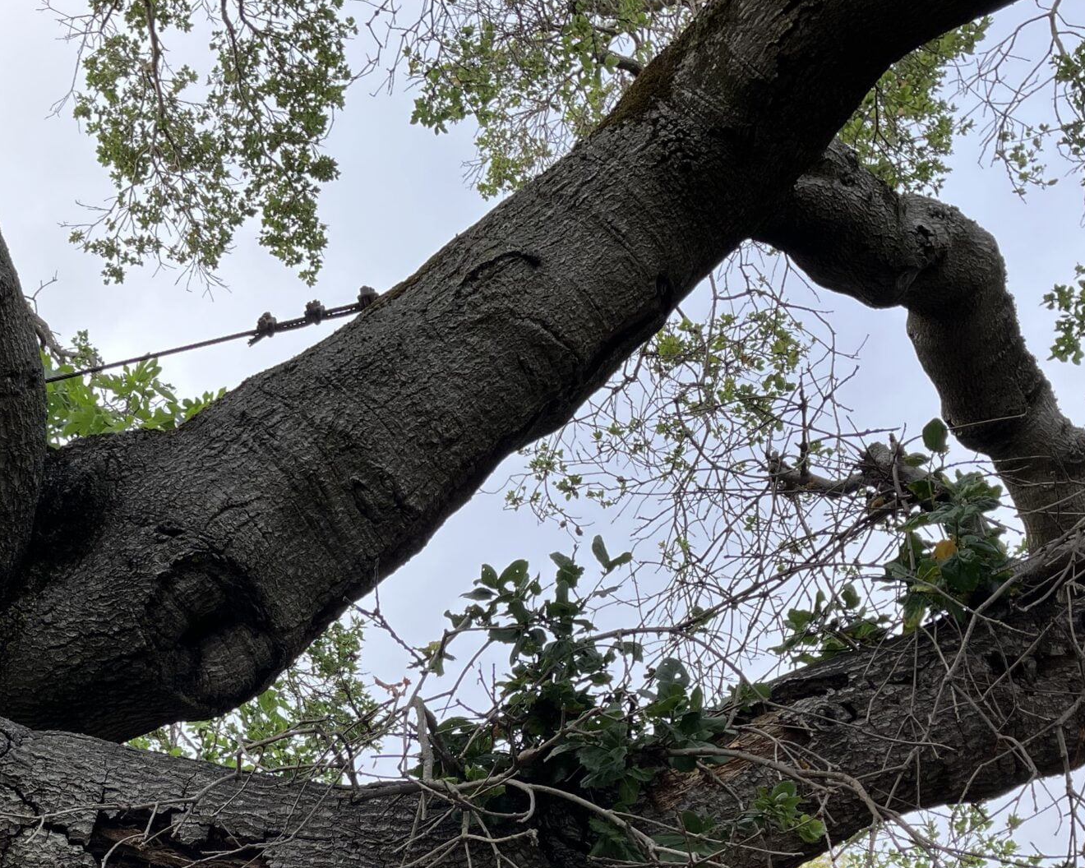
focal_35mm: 53
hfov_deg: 34.8
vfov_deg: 27.5
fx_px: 1702
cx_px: 300
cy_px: 786
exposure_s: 1/124
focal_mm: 4
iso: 25
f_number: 1.8
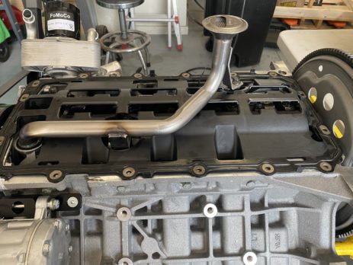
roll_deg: +2.2
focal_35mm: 26
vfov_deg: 53.1
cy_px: 132
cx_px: 176
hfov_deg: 67.3
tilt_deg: -40.5
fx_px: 265
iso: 100
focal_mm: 4.25
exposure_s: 1/60
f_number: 1.8
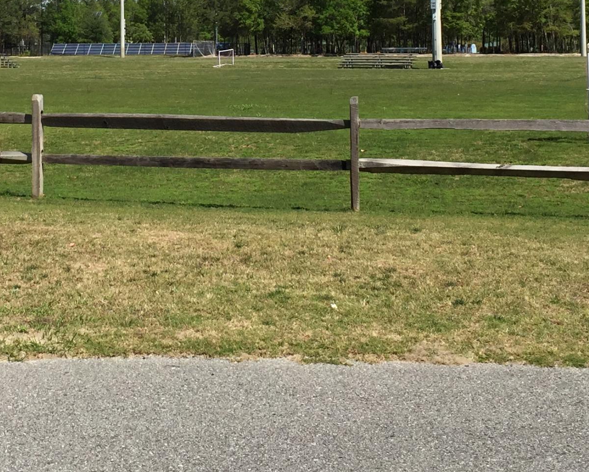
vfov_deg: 21.0
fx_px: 1238
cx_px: 186
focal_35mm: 71
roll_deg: -0.2
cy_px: 28
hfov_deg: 26.6
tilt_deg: -0.1
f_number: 2.2
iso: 32
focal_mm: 4.15
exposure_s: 1/2475
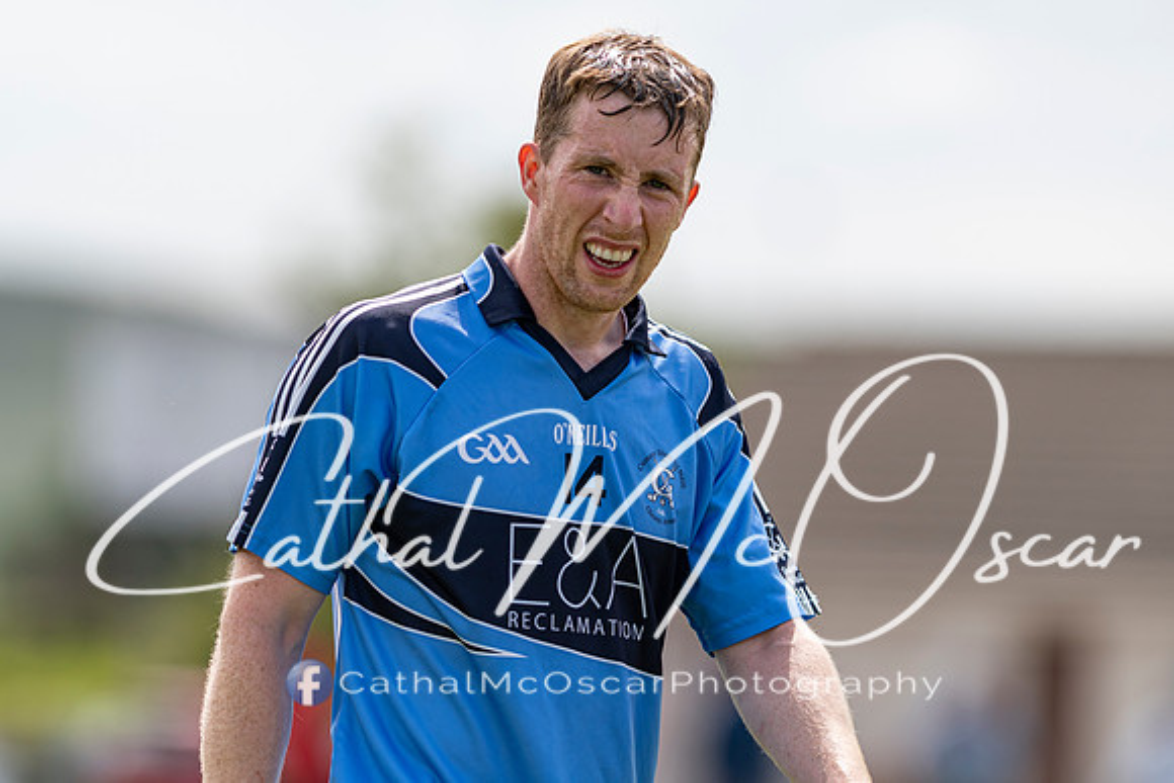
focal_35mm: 450
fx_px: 14678
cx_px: 587
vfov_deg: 3.1
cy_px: 392
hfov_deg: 4.6
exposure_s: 1/1600
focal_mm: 300
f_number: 2.8
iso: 100
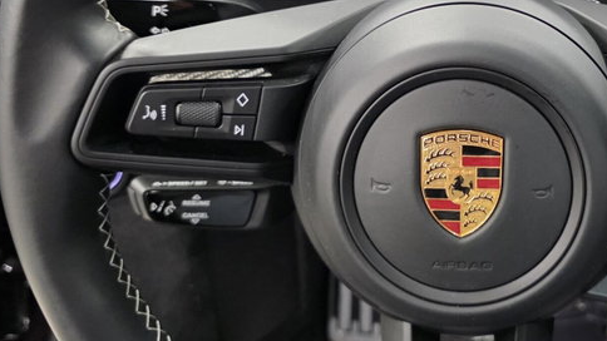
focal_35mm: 53
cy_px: 70
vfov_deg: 22.3
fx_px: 853
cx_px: 484
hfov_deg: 37.8
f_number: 1.7
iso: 2000
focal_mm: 6.3
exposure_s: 1/60
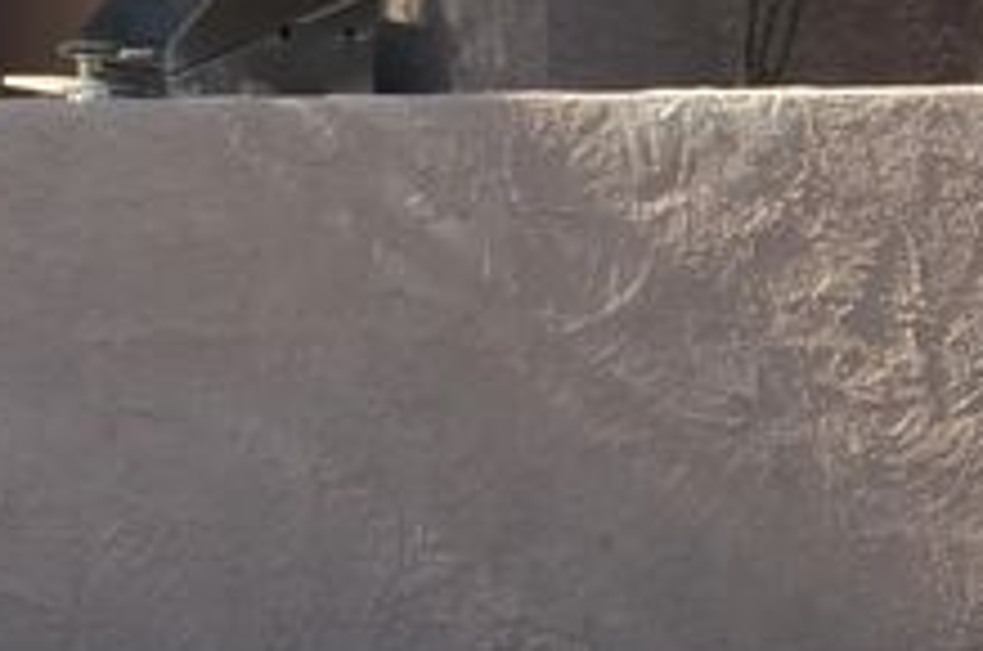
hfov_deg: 10.4
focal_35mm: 182
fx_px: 4959
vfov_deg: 7.4
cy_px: -144
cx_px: -996
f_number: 6.3
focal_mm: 26
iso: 100
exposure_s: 1/200
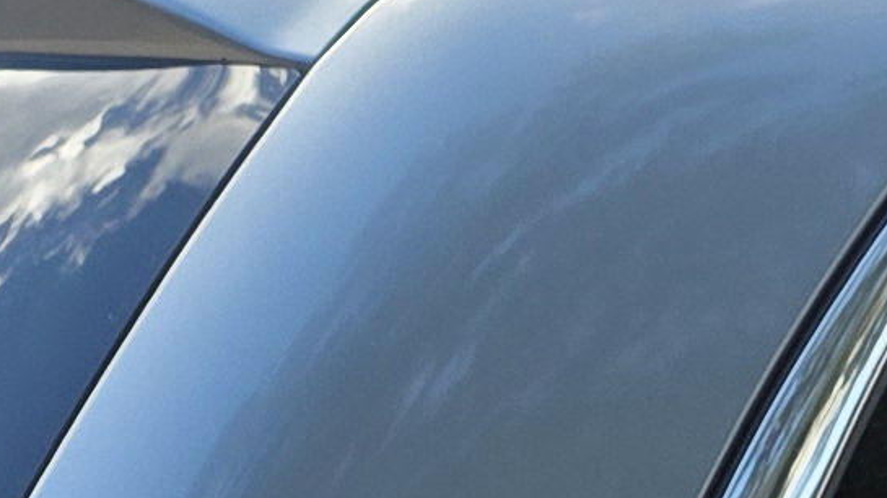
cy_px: 1680
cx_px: 1256
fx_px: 4326
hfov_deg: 11.3
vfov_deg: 5.9
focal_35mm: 184
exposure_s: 1/1533
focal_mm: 6.3
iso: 80
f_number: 1.7
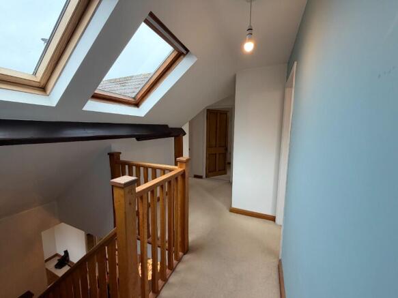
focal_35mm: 14
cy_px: 149
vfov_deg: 85.7
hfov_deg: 102.1
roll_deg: -0.1
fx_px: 161
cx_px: 199
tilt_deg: -7.5
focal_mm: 2.22
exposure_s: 1/121
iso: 64
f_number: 2.2
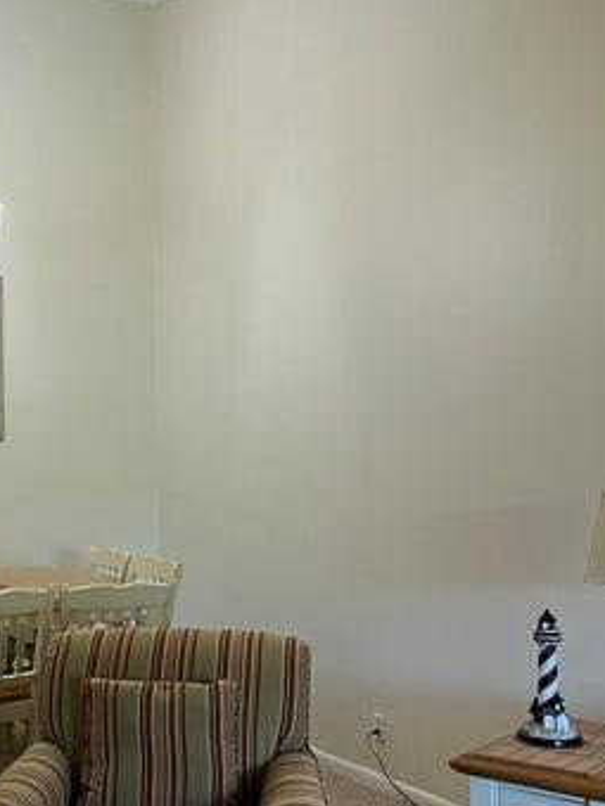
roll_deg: +1.1
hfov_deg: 28.5
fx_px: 1142
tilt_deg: -3.2
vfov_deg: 38.6
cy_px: 507
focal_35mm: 49
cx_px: 52
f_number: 1.6
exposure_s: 1/60
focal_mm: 5.1
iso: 100
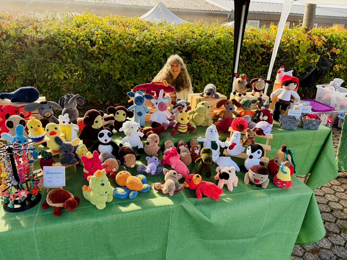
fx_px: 261
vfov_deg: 53.1
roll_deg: -3.3
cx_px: 174
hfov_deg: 67.3
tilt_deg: -22.4
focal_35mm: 26
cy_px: 130
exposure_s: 1/433
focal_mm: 5.96
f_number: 1.6
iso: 50
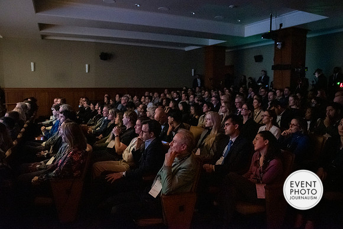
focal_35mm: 27
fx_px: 261
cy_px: 113
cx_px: 177
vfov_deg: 47.3
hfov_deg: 66.5
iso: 6400
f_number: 2.8
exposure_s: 1/125
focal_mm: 26
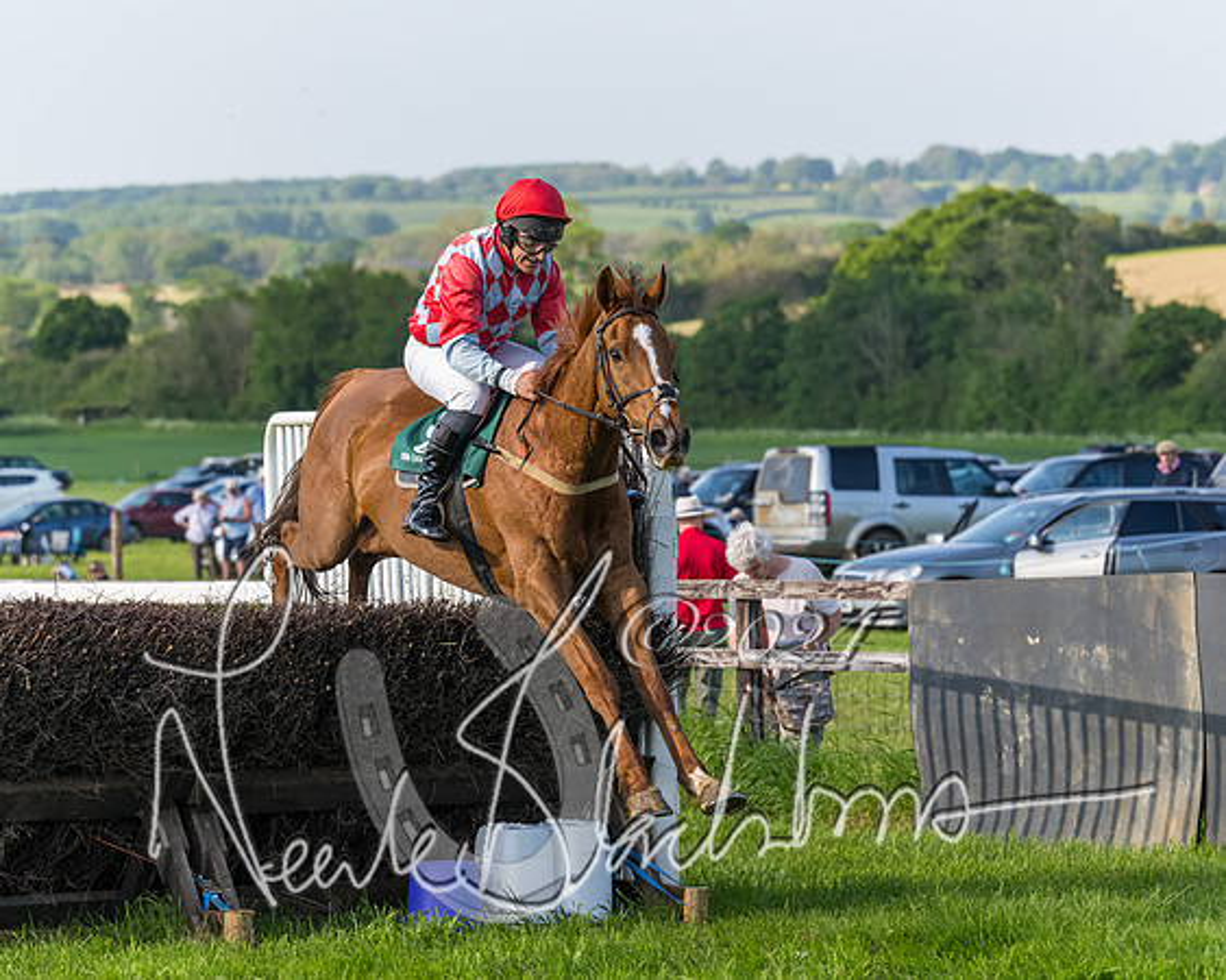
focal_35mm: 178
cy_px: 566
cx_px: 623
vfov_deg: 8.7
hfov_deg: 10.9
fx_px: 6454
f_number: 4
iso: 800
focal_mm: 115
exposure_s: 1/3200
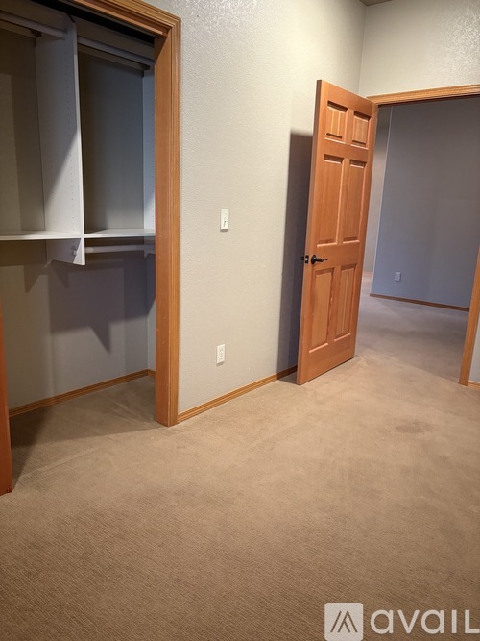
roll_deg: -1.9
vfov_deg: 67.3
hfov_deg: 53.0
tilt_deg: -12.2
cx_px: 240
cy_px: 320
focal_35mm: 26
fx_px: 481
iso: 320
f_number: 1.6
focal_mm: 5.96
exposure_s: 1/60
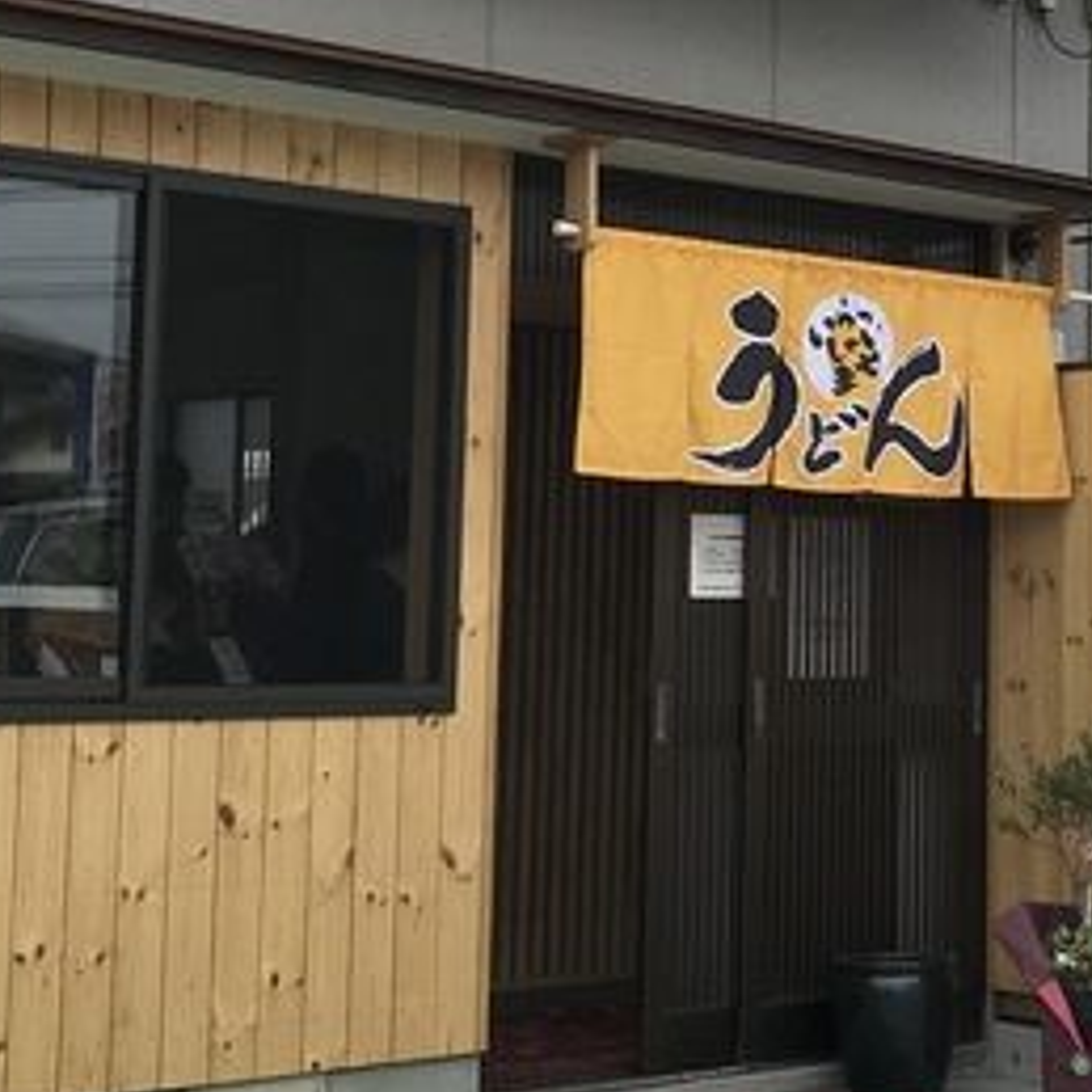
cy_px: 339
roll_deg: -1.3
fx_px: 2784
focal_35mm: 78
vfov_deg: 22.1
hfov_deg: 21.8
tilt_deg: +6.9
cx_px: 917
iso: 20
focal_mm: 3.99
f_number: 1.8
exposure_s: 1/1773
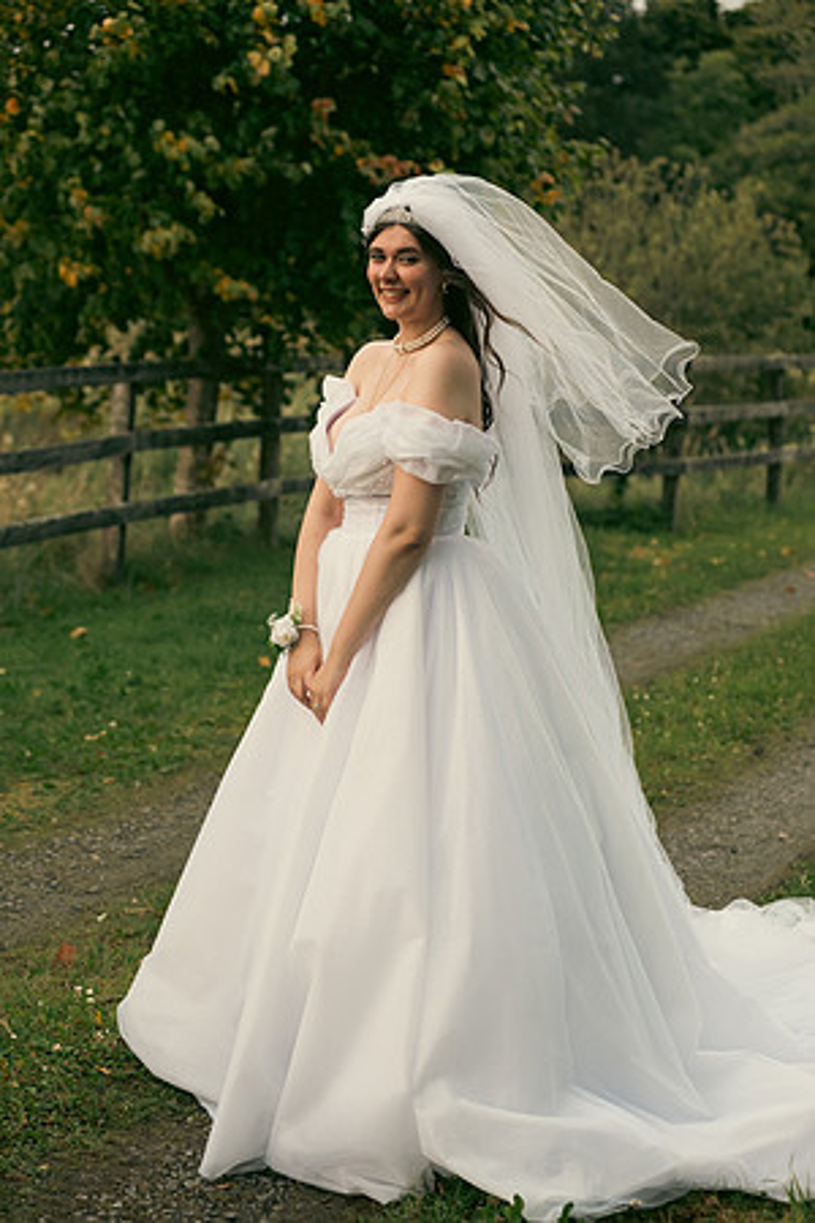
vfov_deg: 25.4
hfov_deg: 17.1
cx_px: 408
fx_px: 2716
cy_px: 612
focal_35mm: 80
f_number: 3.5
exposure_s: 1/200
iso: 320
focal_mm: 80
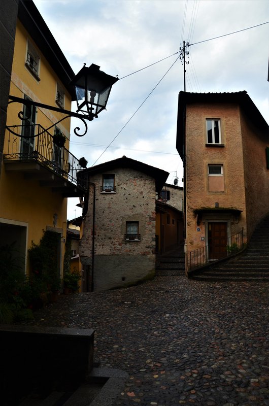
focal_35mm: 27
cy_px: 203
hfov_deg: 47.7
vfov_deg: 67.5
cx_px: 134
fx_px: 304
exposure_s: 1/80
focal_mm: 18
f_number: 8
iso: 320
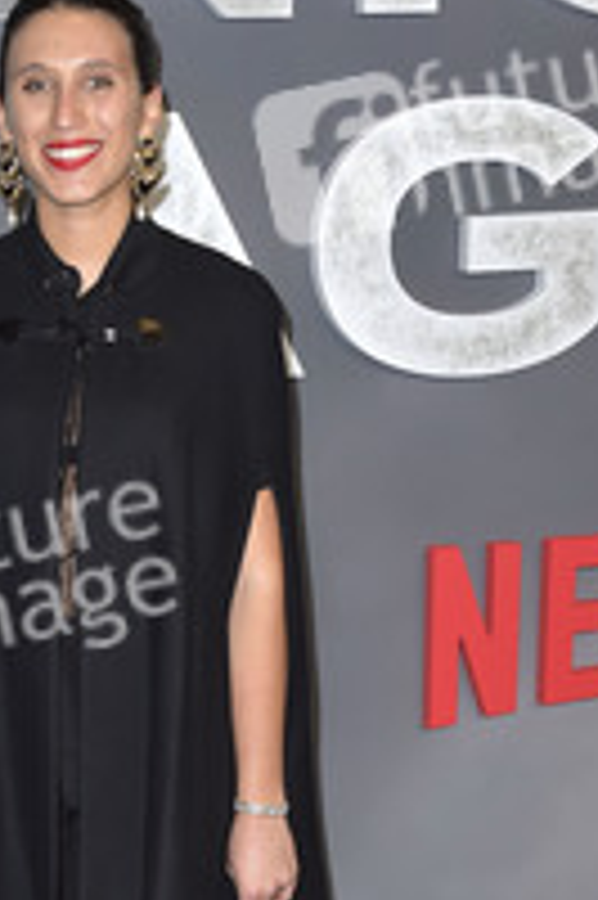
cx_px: 79
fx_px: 2246
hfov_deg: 15.0
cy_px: 814
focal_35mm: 90
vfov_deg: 22.1
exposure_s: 1/250
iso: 400
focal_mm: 45
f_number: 6.3
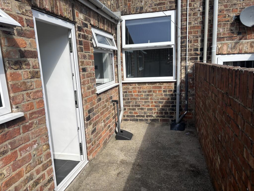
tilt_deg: -10.7
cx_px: 127
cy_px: 96
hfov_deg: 67.3
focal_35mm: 26
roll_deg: +2.4
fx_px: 191
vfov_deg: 53.1
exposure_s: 1/2933
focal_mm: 5.96
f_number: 1.6
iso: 50
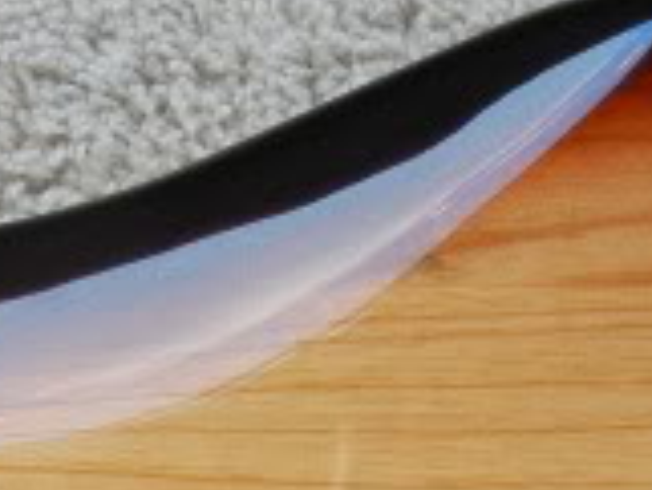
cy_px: 782
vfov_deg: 9.6
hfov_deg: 13.2
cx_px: 198
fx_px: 2809
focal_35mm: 149
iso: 200
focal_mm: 5.4
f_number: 3.5
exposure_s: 1/30
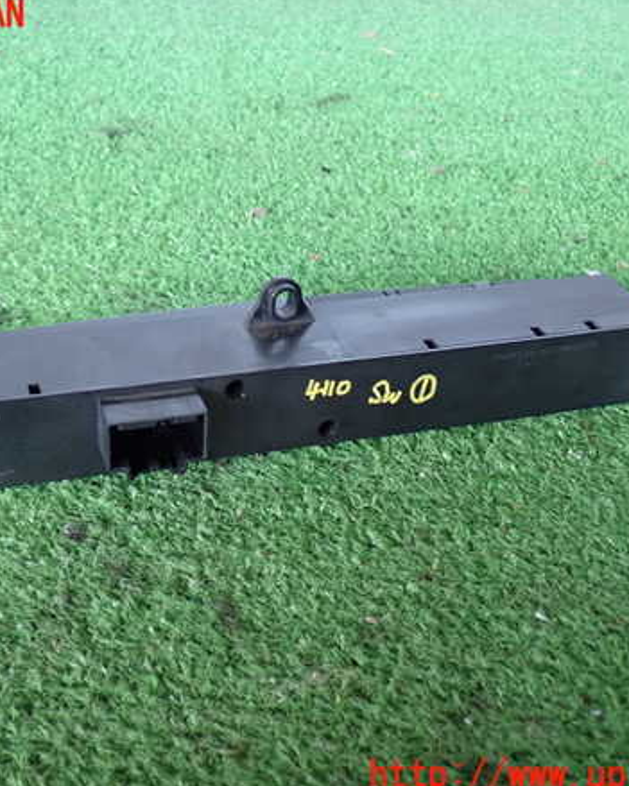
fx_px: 1117
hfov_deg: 31.3
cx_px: 237
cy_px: 396
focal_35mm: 48
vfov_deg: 38.8
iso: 250
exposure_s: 1/40
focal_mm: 6.37
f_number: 2.5
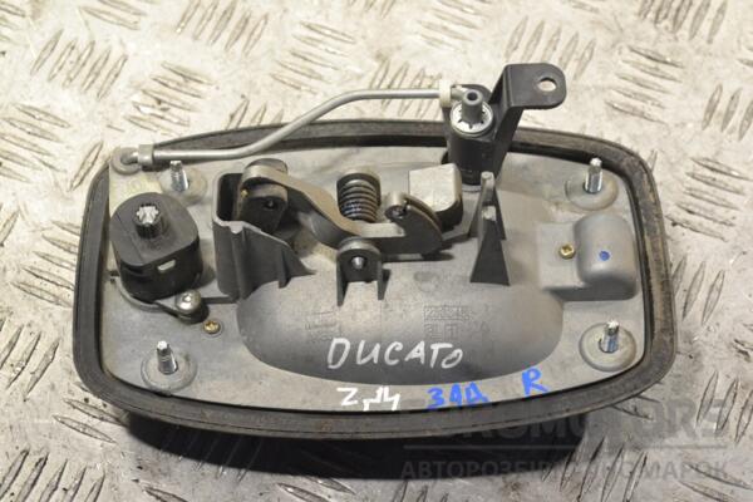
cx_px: 376
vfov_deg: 16.6
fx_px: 1725
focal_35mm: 82
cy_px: 251
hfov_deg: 24.6
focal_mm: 55
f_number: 8
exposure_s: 1/250
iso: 3200
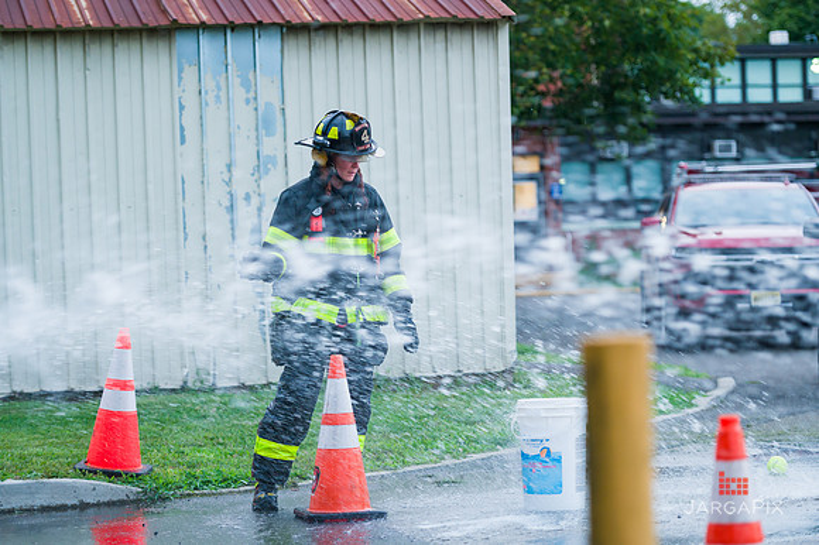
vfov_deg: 13.0
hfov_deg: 19.5
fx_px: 2387
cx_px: 410
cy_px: 272
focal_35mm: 105
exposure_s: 1/200
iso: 1250
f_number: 3.2
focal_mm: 105
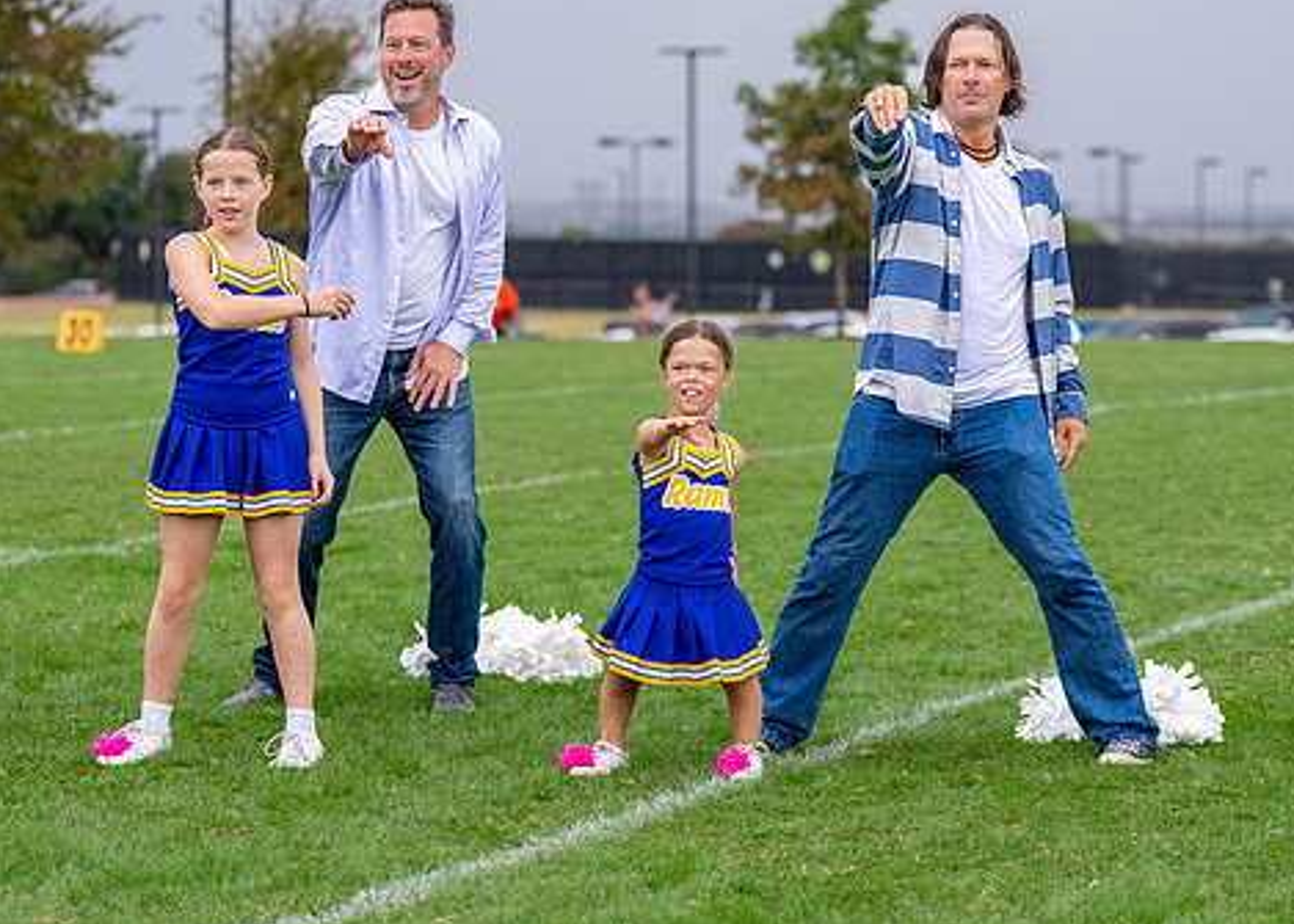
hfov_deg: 12.6
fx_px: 5880
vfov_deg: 9.0
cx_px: 738
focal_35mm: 160
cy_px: 442
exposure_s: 1/1600
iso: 500
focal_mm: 90
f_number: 2.8
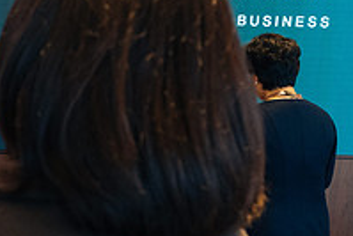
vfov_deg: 19.3
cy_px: 191
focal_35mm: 70
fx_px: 687
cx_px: -60
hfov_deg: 26.0
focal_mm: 16
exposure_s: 1/250
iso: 1600
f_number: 3.2
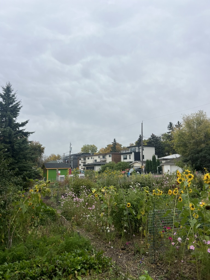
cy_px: 140
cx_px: 105
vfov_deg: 67.3
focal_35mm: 26
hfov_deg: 53.1
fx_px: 210
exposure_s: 1/1468
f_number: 1.5
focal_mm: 5.7
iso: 50
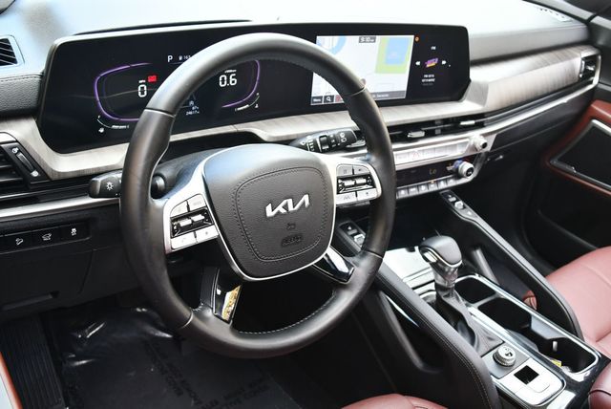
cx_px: 306
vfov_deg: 36.9
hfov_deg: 53.1
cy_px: 204
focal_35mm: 36
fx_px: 612
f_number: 3.5
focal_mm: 18
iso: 800
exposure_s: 1/250
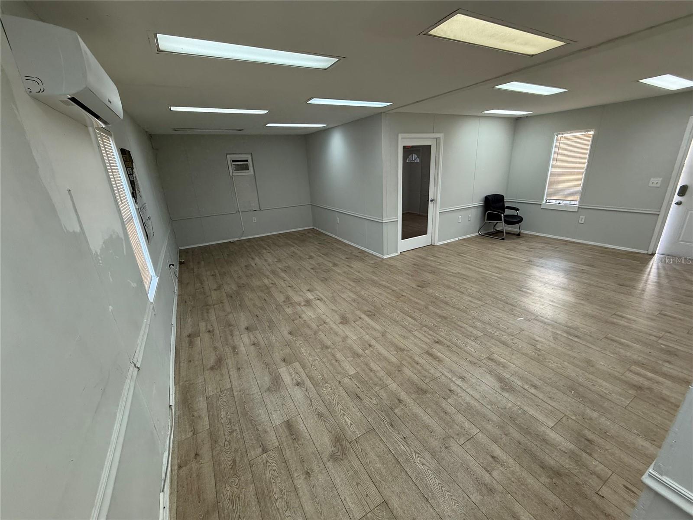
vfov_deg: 85.7
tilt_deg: -17.9
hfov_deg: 102.1
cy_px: 260
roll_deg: +3.6
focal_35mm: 14
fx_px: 280
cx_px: 346
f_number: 2.2
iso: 200
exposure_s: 1/120
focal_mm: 2.22
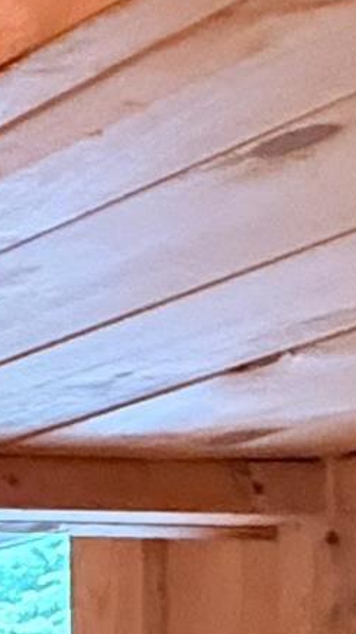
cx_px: -1410
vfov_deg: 18.1
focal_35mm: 107
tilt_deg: +0.8
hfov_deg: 6.4
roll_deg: +0.4
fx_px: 1798
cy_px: 910
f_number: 2.2
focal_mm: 2.22
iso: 1000
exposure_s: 1/60
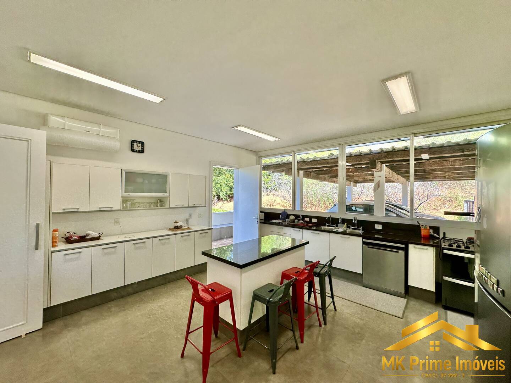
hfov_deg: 102.1
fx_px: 207
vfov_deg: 85.7
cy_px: 192
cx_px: 256
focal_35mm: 14
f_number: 2.2
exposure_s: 1/120
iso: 64
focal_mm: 2.22
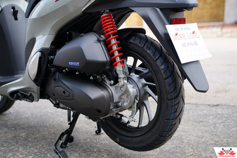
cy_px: 79
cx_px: 118
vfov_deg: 27.0
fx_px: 329
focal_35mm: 50
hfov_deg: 39.6
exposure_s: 1/320
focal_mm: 50
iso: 200
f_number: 3.2
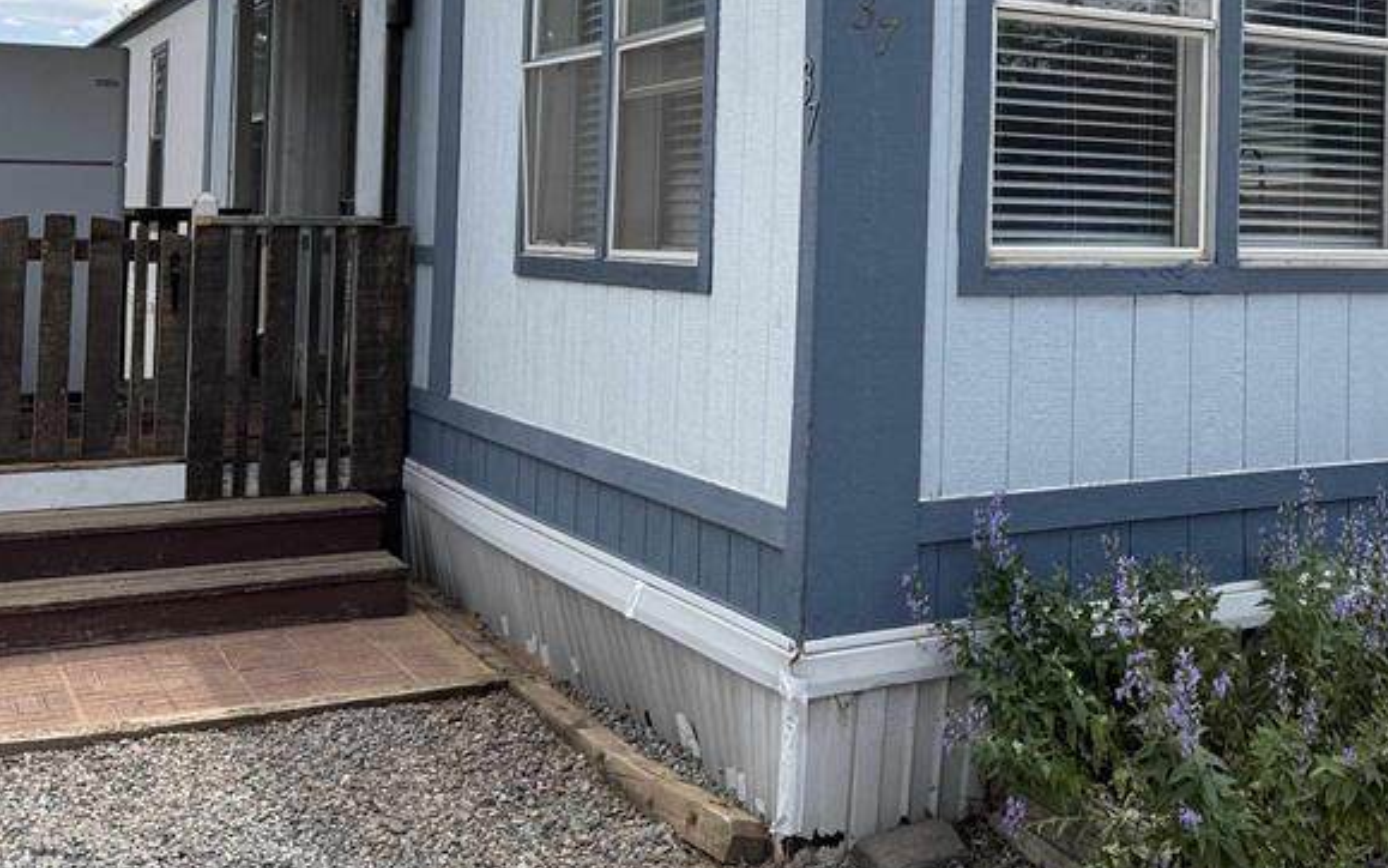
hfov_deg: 42.8
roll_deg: -1.0
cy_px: 132
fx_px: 1702
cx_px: 1067
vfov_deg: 27.8
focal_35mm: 45
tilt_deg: +2.1
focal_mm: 6.76
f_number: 1.78
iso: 80
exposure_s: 1/2604
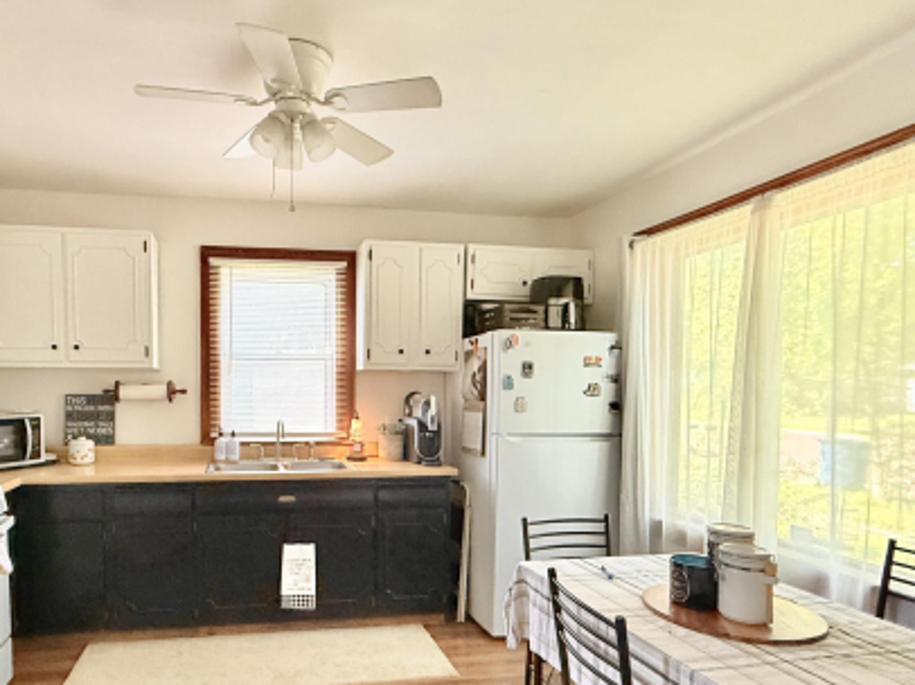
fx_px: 608
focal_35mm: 23
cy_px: 417
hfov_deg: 72.7
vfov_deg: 58.3
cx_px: 344
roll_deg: -0.4
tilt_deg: -2.1
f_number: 2.2
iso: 500
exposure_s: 1/120
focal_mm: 2.22
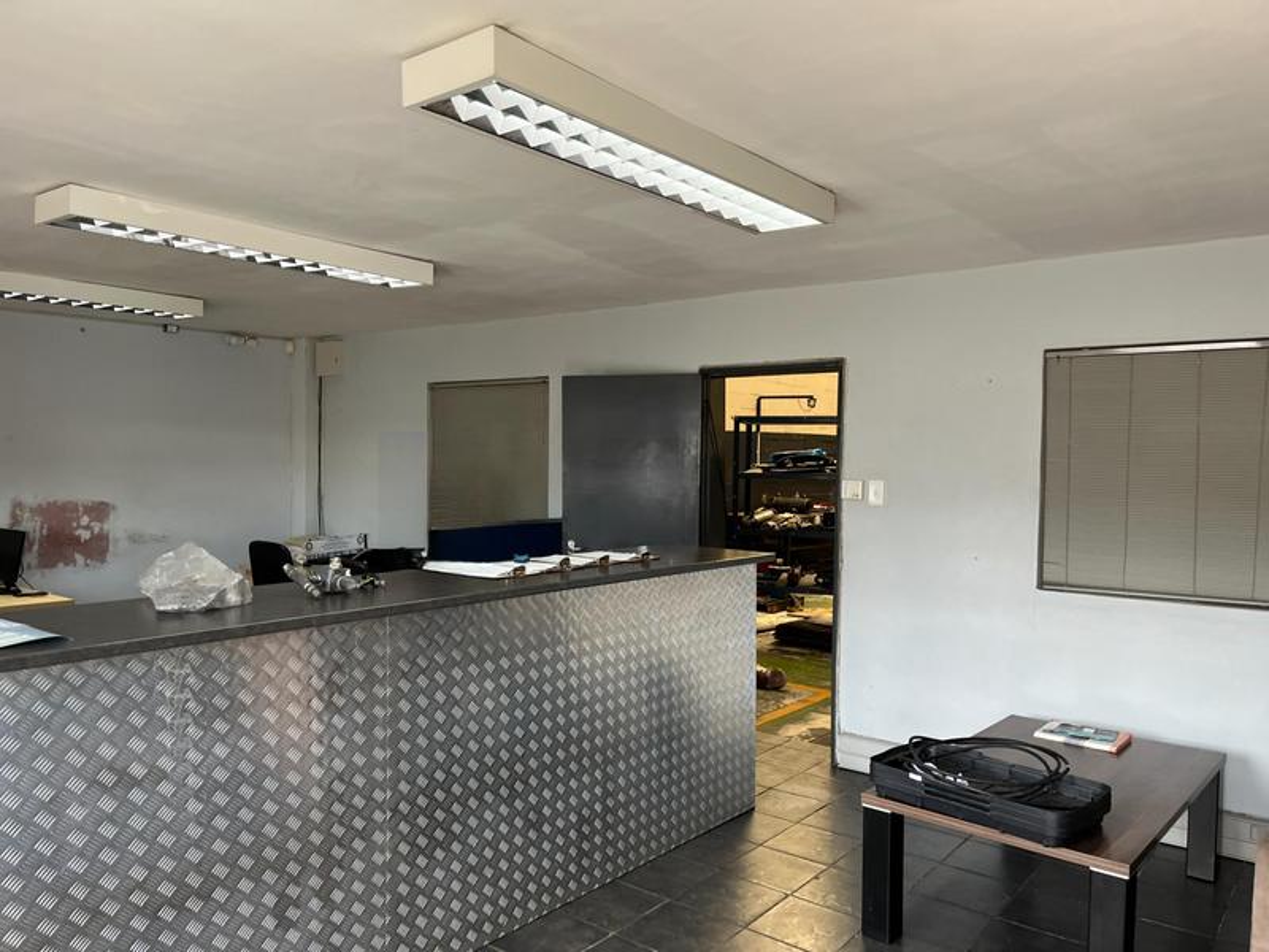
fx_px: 953
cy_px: 476
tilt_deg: -3.7
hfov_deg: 67.3
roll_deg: +0.1
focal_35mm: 26
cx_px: 634
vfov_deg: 53.1
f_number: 1.6
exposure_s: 1/104
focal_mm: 5.1
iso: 125
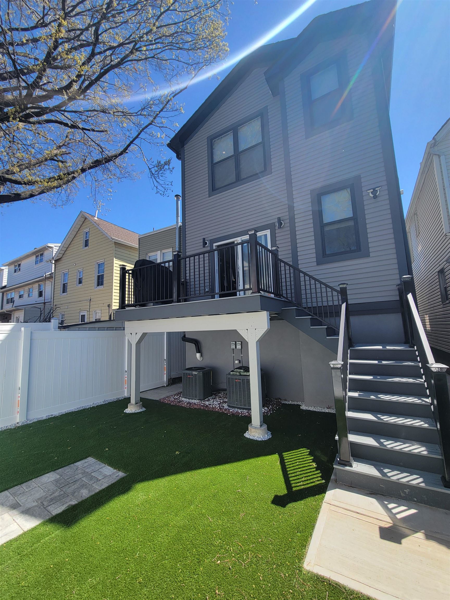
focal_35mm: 13
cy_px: 300
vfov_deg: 106.2
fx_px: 225
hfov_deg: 89.9
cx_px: 225
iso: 50
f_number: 2.2
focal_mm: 2.2
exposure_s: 1/854
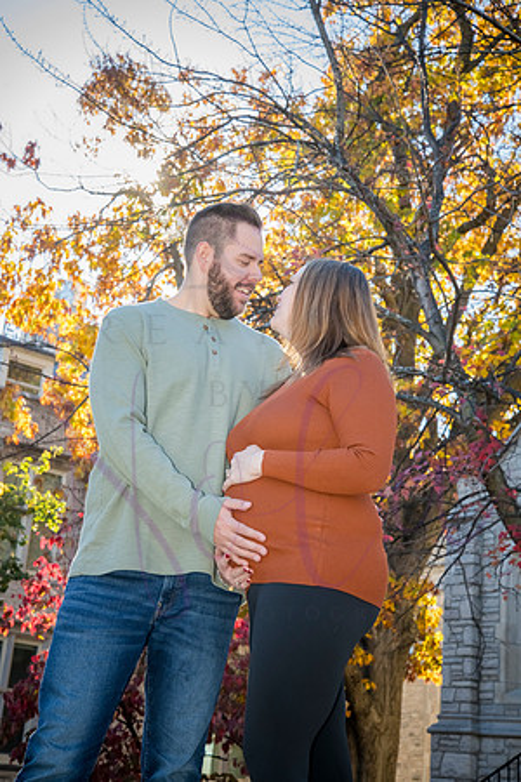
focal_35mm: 70
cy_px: 391
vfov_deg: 28.8
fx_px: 1519
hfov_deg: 19.5
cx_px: 260
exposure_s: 1/160
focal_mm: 70
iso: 640
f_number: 10
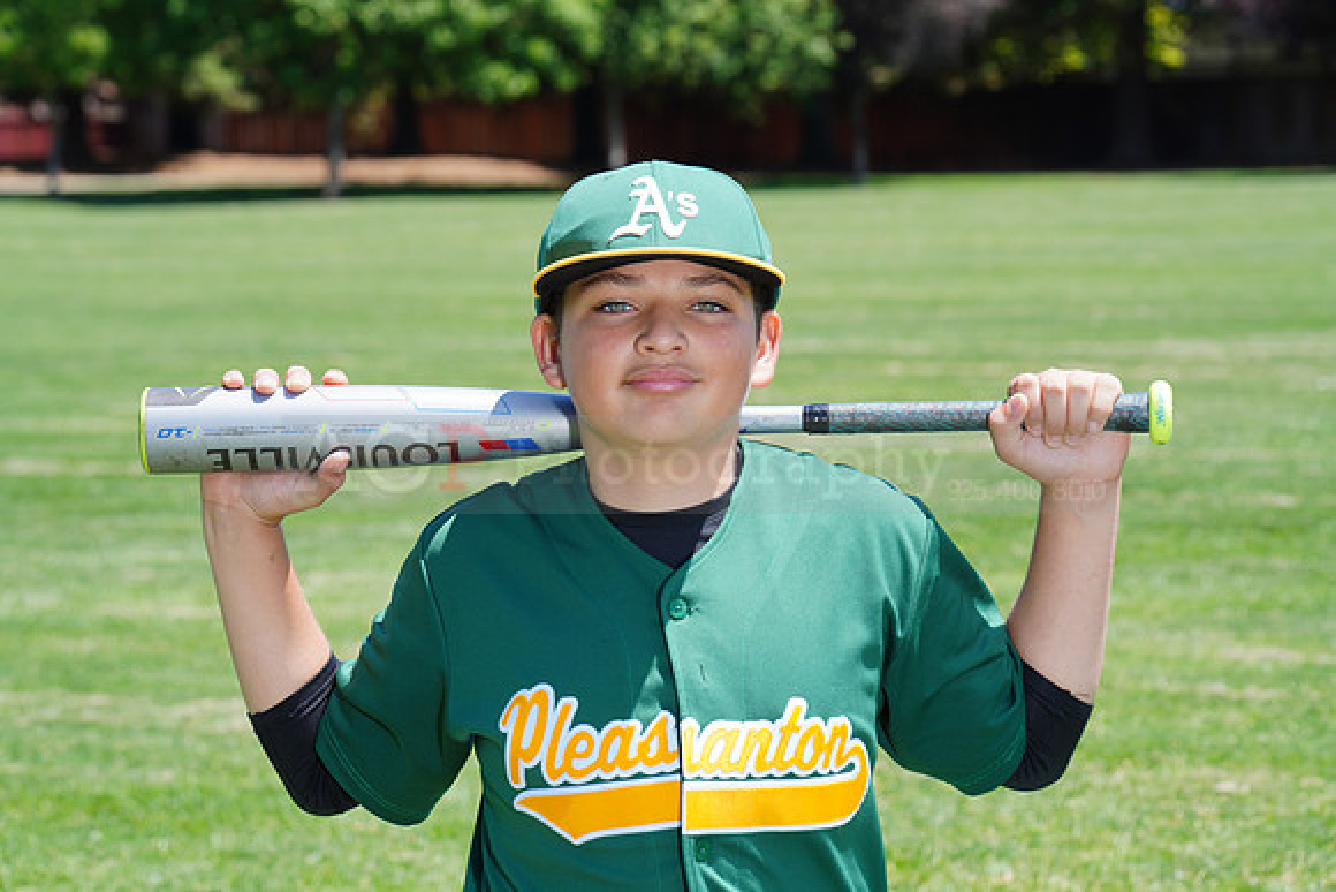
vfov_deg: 9.3
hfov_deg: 13.9
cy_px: 446
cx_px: 668
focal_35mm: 148
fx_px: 5493
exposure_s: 1/200
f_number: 10
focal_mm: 148
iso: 200
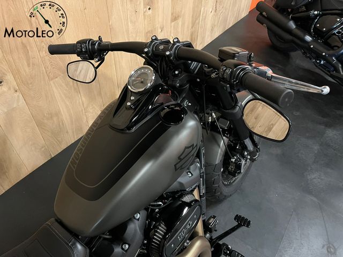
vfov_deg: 53.1
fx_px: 258
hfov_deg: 67.3
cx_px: 172
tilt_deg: -46.4
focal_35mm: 26
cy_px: 128
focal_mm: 5.1
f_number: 1.6
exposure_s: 1/25
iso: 640
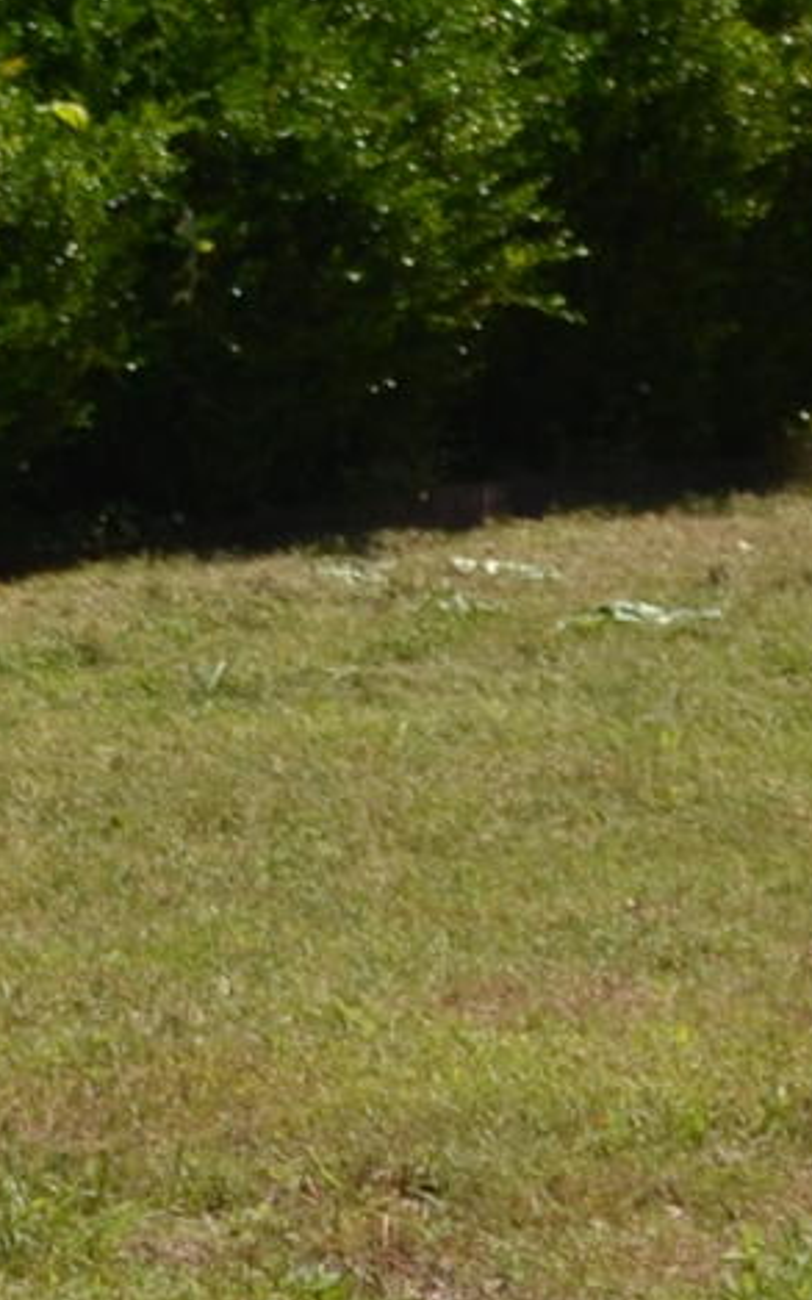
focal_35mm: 254
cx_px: -2306
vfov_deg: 8.2
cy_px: -288
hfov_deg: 4.7
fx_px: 8996
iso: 100
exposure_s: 1/200
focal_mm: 26
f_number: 8
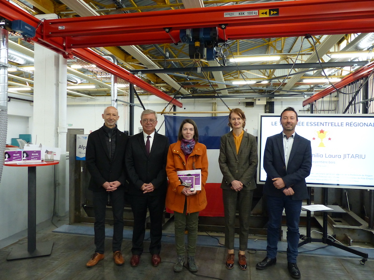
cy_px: 140
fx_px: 270
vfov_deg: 54.9
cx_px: 187
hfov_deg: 69.4
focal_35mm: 25
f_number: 2.8
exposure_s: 1/50
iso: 400
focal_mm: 4.5
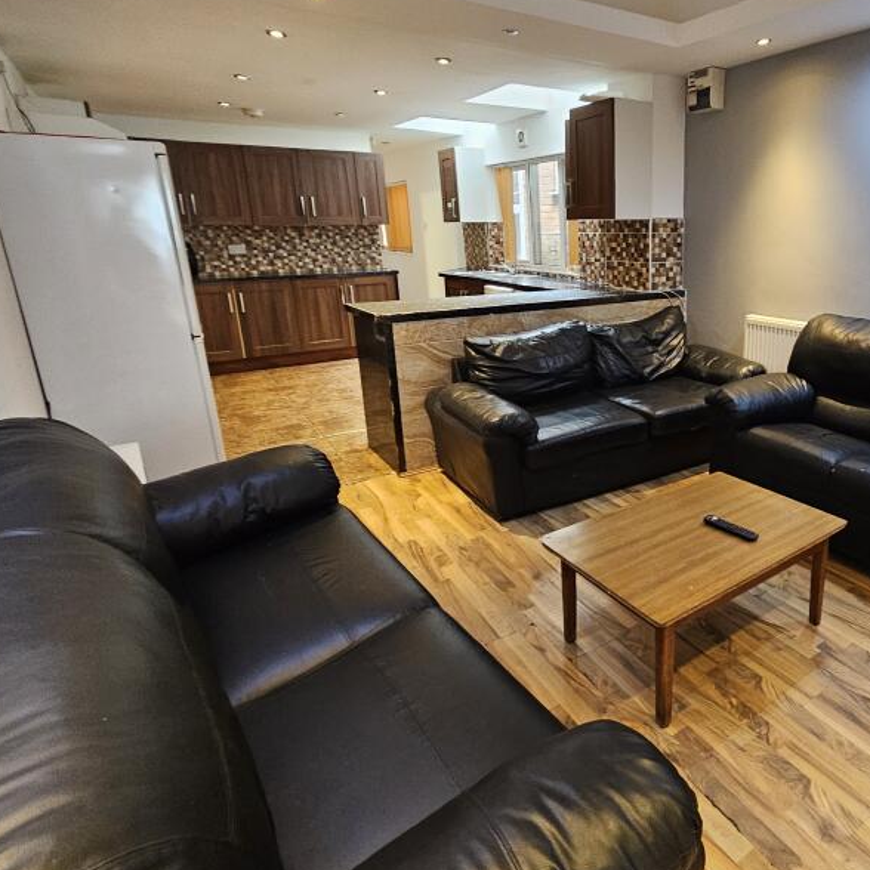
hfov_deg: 71.2
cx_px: 620
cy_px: 404
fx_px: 569
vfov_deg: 74.7
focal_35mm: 20
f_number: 2.2
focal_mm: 2.2
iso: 640
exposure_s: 1/25
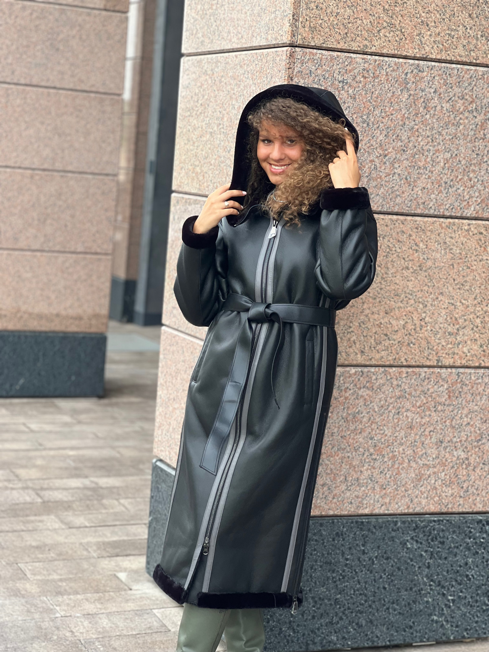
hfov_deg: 19.1
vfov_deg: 25.3
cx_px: 244
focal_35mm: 77
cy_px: 326
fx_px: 1450
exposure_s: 1/121
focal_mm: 9
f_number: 2.8
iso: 40
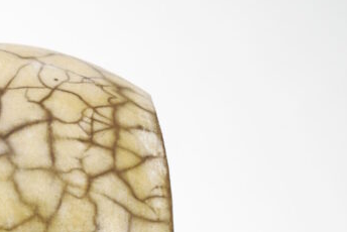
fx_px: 1148
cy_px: 316
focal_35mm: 119
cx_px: -34
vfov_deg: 11.2
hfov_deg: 16.7
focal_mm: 40
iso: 200
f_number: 18
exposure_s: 1/2
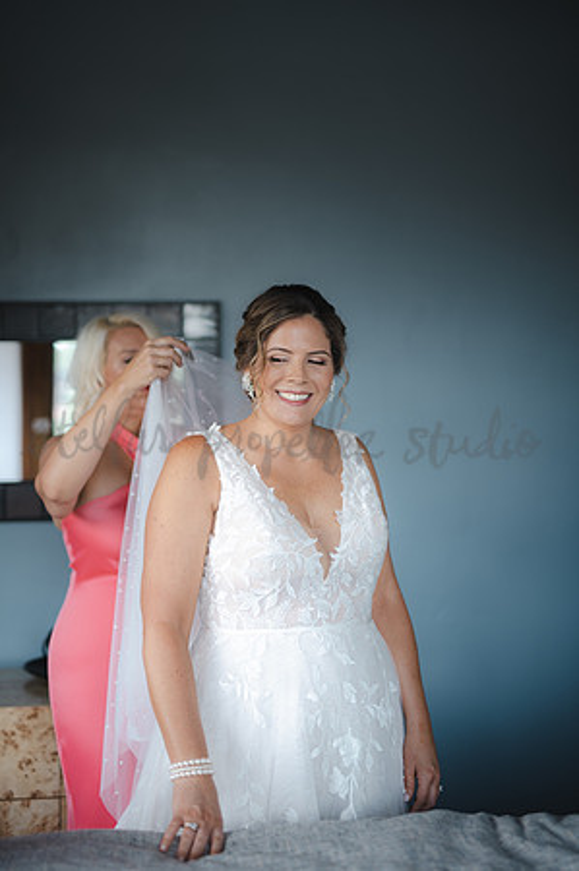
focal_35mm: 50
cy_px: 436
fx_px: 1209
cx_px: 290
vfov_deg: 39.6
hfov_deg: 26.9
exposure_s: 1/250
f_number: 1.4
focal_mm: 50
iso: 320
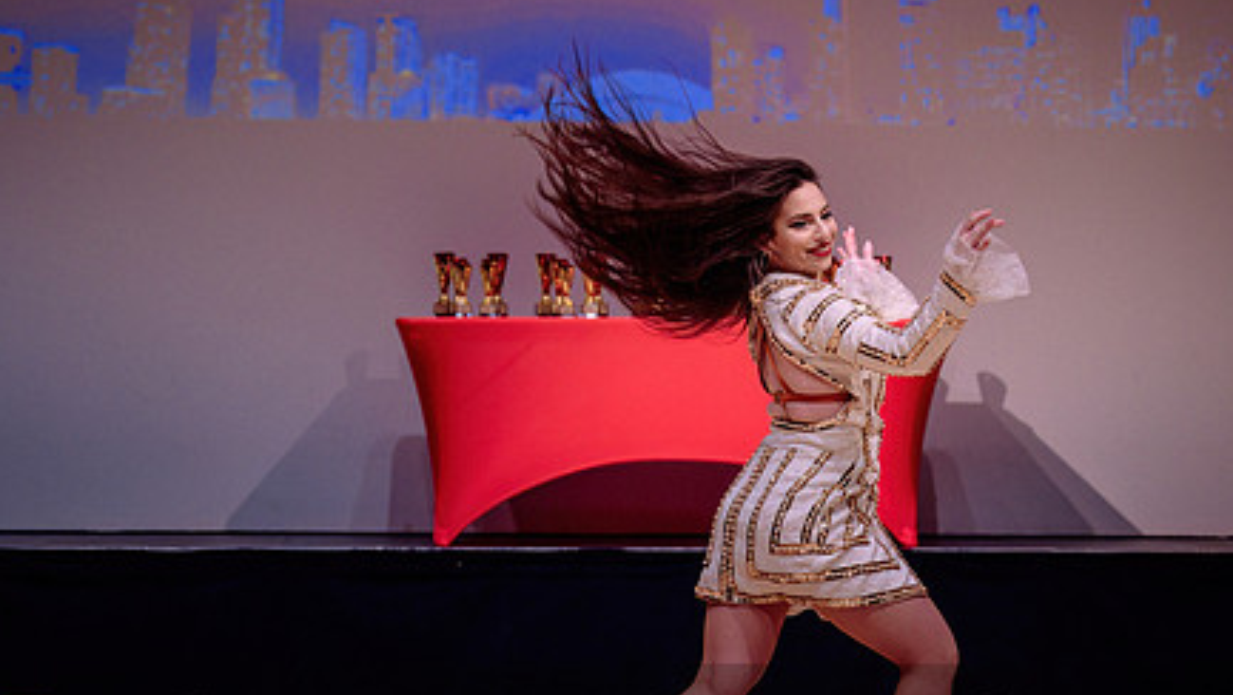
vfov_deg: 10.6
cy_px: 448
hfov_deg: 18.8
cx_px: 563
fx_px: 3729
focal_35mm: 114
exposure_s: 1/400
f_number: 2.8
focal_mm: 70
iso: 1600
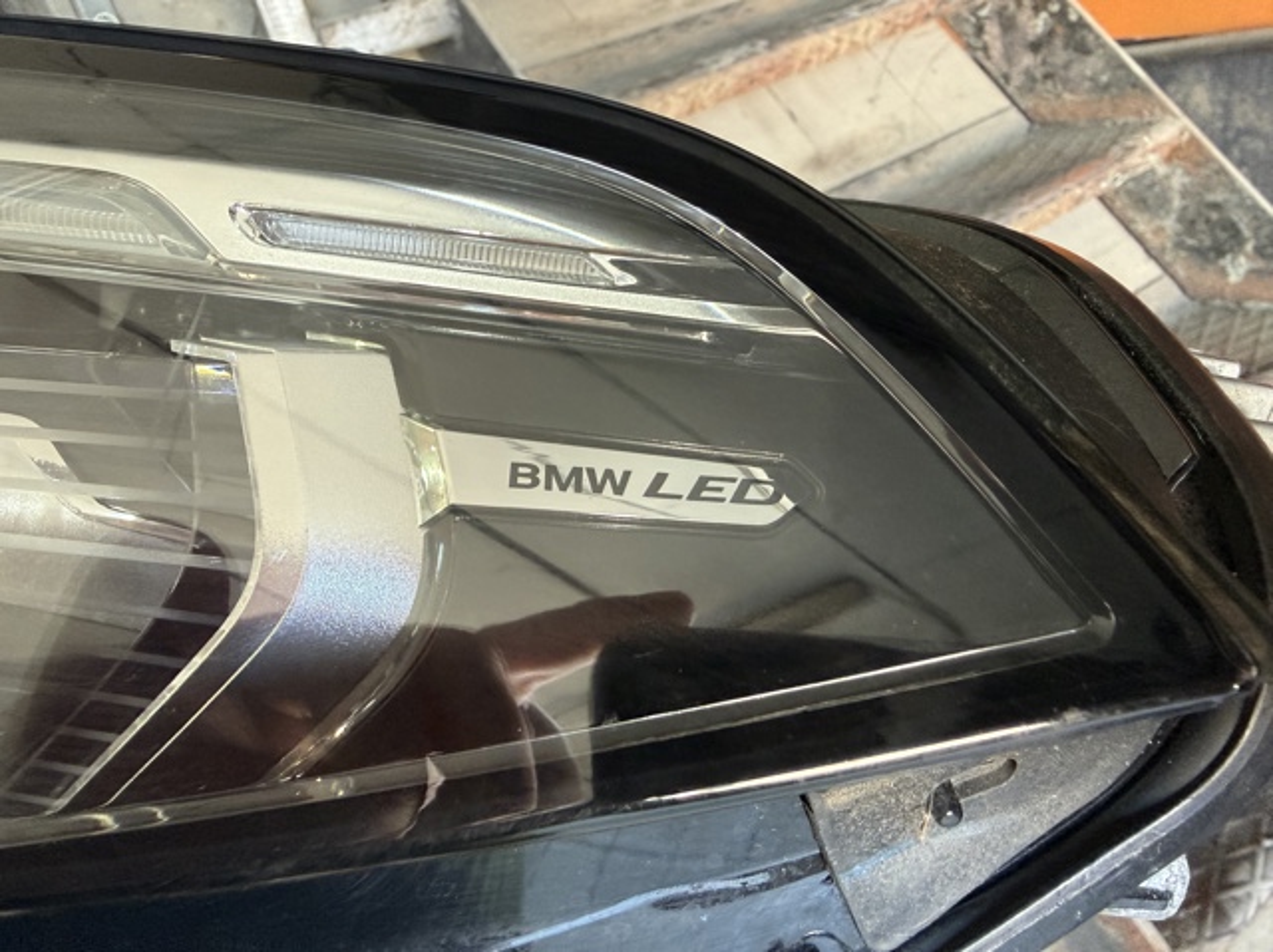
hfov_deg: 71.6
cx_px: 636
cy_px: 476
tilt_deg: -28.5
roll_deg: +14.5
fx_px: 882
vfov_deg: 56.8
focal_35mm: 24
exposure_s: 1/50
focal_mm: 2.22
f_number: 2.2
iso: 400
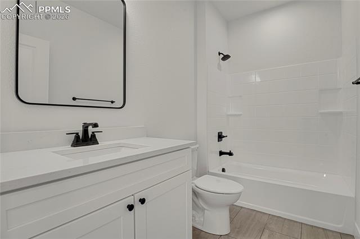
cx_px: 180
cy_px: 120
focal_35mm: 17
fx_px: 170
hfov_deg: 93.3
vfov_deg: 70.4
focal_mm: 17
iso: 250
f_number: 8
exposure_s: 1/1.67
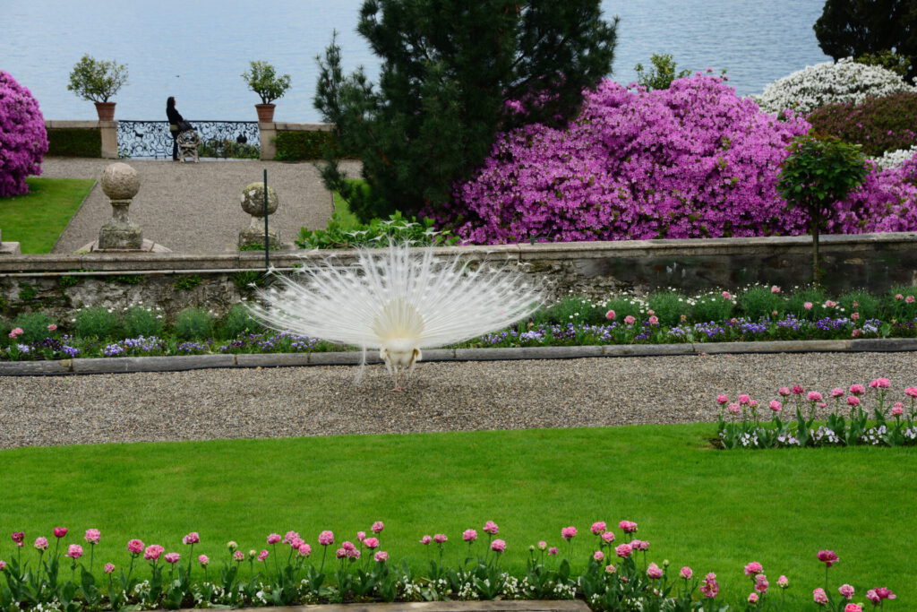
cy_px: 306
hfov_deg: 20.8
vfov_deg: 14.0
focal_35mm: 98
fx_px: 2496
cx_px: 458
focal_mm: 98
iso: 400
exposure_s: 1/250
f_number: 10
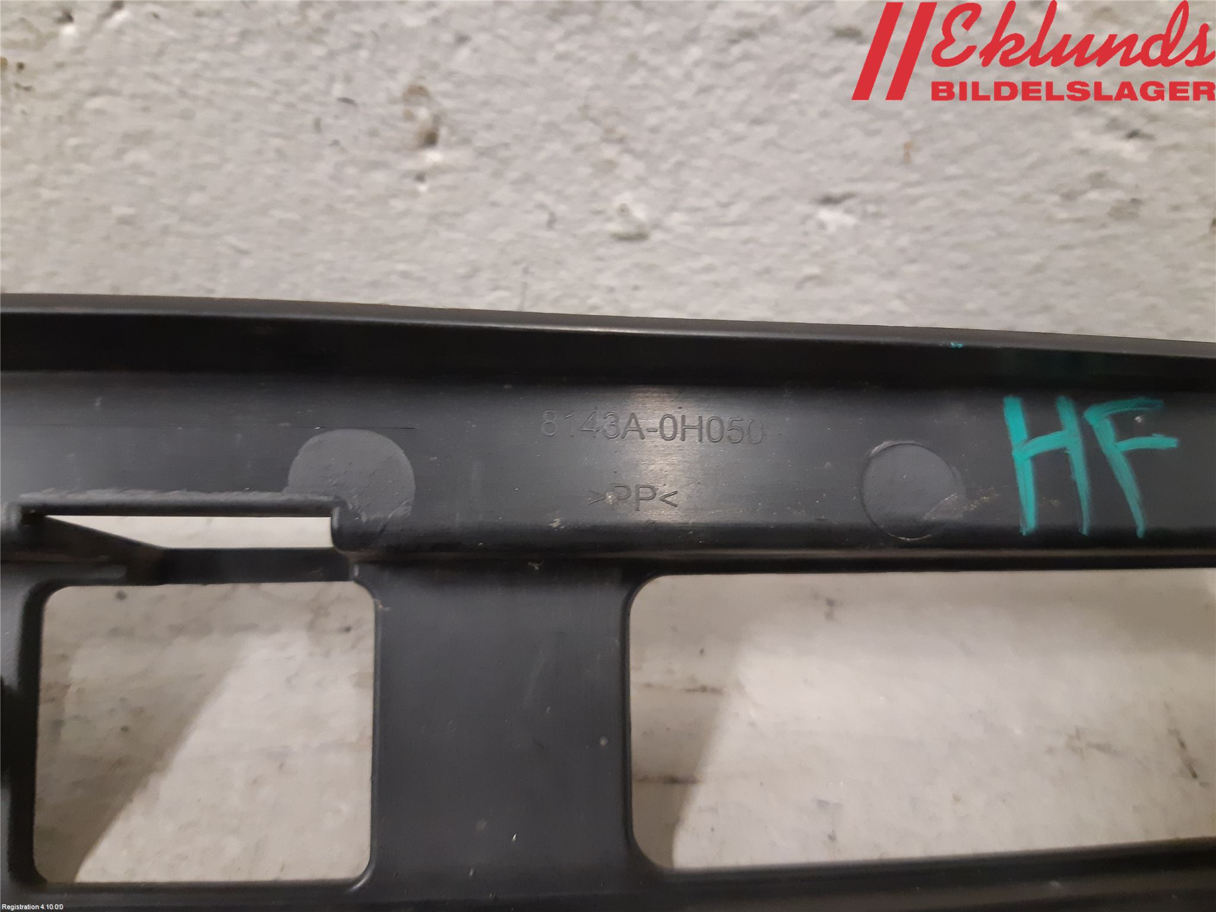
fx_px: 913
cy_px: 456
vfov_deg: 53.1
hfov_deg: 67.3
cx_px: 608
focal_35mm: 26
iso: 250
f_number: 1.7
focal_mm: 3.93
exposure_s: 1/33
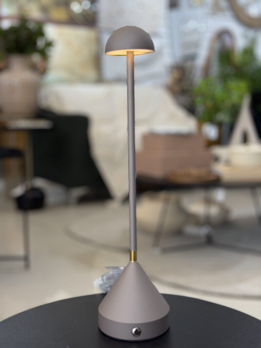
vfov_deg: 39.7
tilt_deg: -8.2
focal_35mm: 48
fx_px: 483
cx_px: 130
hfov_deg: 30.3
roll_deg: -0.7
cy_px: 174
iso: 50
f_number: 1.78
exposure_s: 1/60
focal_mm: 6.76
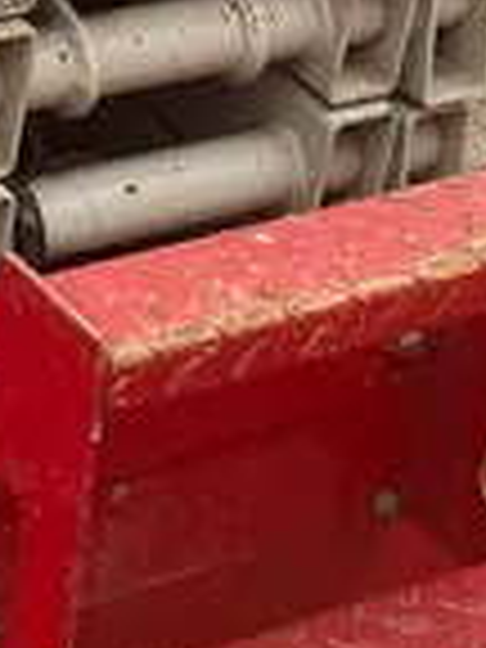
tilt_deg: -12.5
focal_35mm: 143
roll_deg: -5.4
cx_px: -342
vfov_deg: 12.1
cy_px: -700
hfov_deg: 9.9
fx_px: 2677
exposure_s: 1/374
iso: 32
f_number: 1.8
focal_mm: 3.99
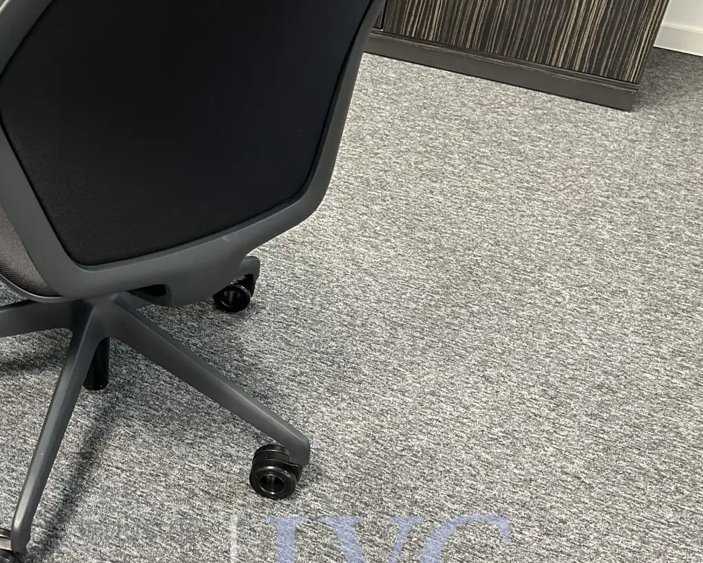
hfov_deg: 37.1
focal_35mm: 48
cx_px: 121
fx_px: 999
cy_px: 218
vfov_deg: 31.3
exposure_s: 1/50
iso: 250
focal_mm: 5.7
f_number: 1.5
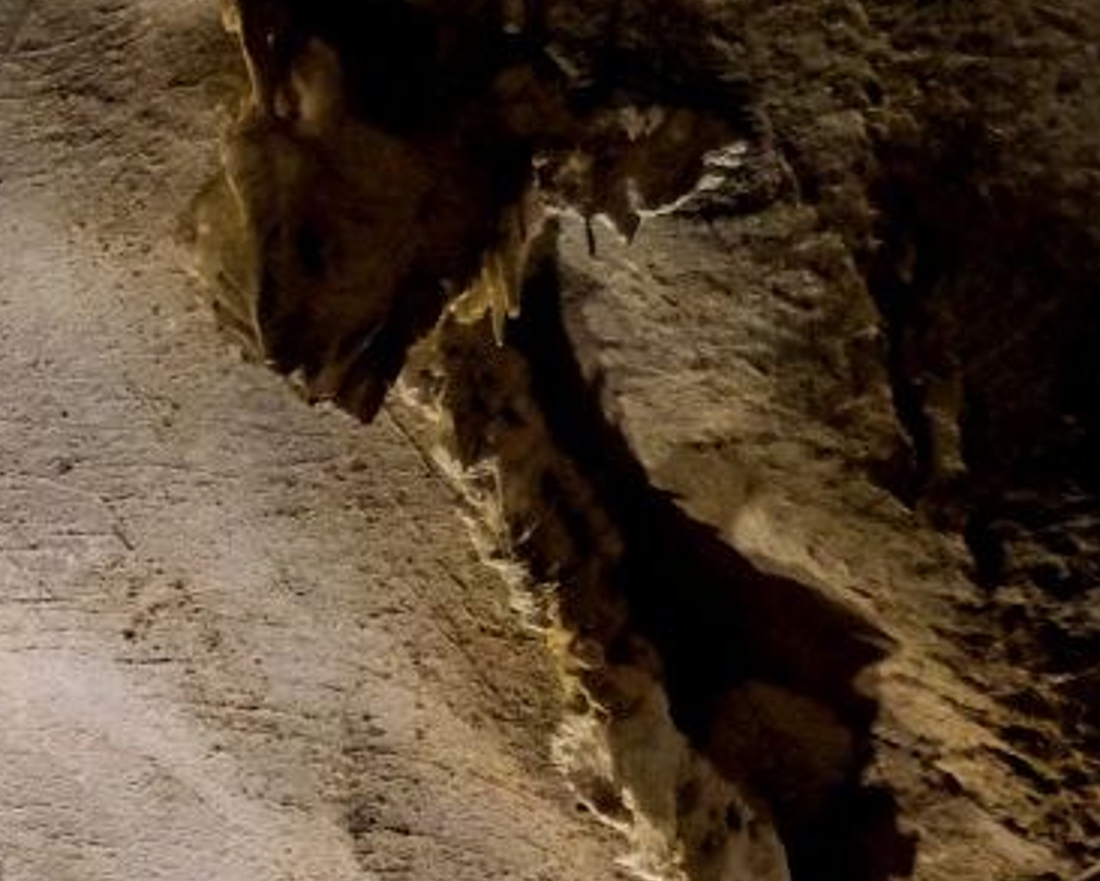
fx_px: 3843
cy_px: 1165
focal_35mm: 118
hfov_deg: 12.6
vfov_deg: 12.6
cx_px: -1560
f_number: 3.5
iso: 4000
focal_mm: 15
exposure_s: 1/100
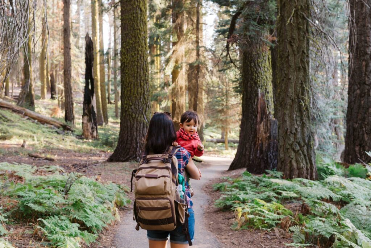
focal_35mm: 48
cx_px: 186
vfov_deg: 28.1
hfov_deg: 41.1
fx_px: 495
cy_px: 124
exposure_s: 1/50
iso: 320
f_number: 4
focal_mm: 48
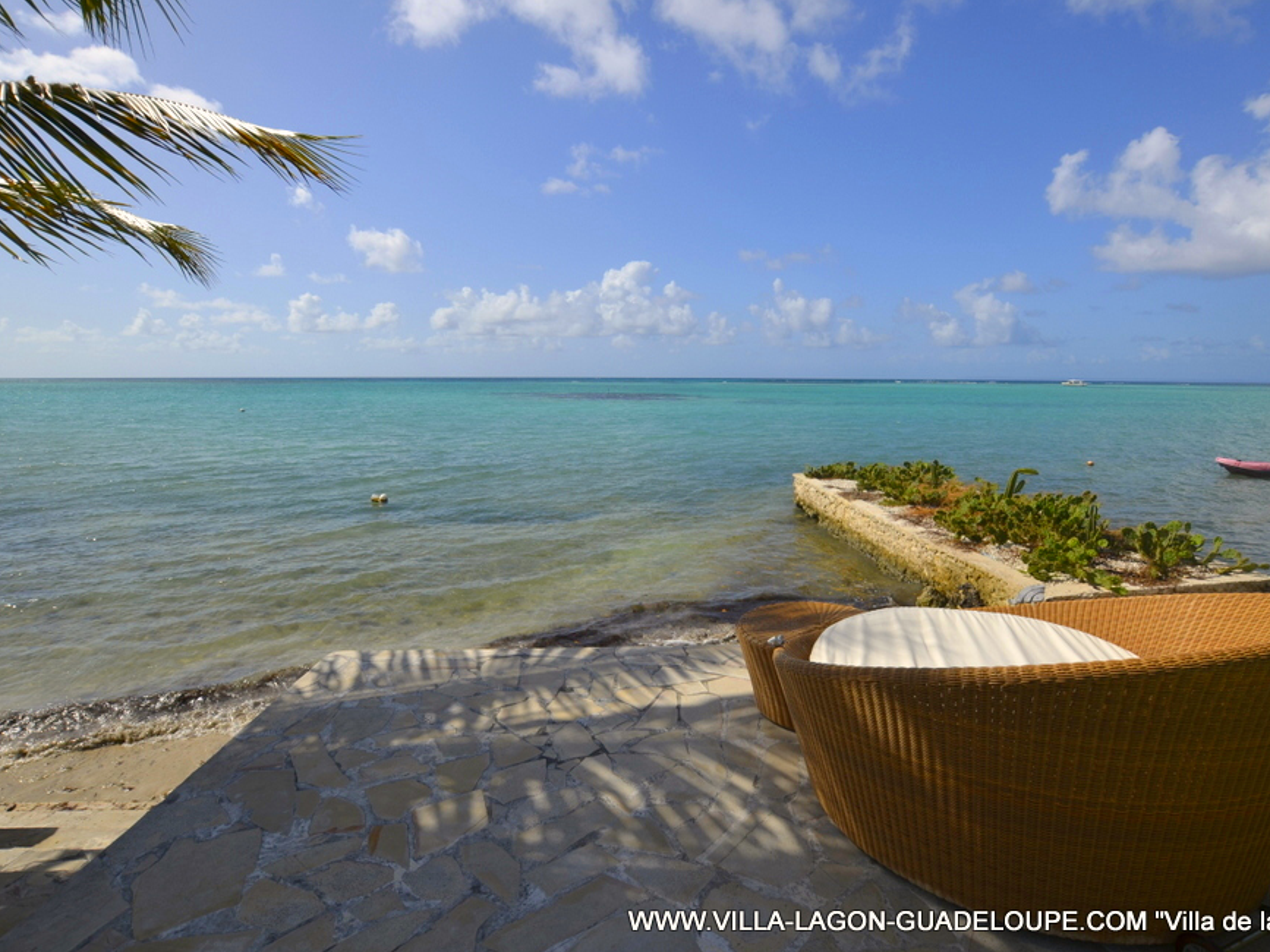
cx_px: 652
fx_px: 624
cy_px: 468
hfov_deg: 91.0
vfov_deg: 74.7
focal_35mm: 17
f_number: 9
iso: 100
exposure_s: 1/320
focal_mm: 10
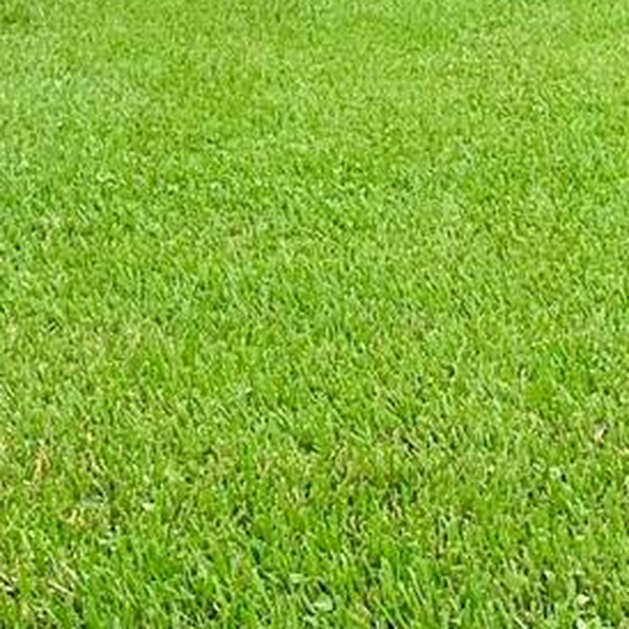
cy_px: -455
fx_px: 2755
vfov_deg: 12.1
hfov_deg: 13.0
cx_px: 126
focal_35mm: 134
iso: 25
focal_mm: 4.25
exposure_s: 1/2075
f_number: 1.8
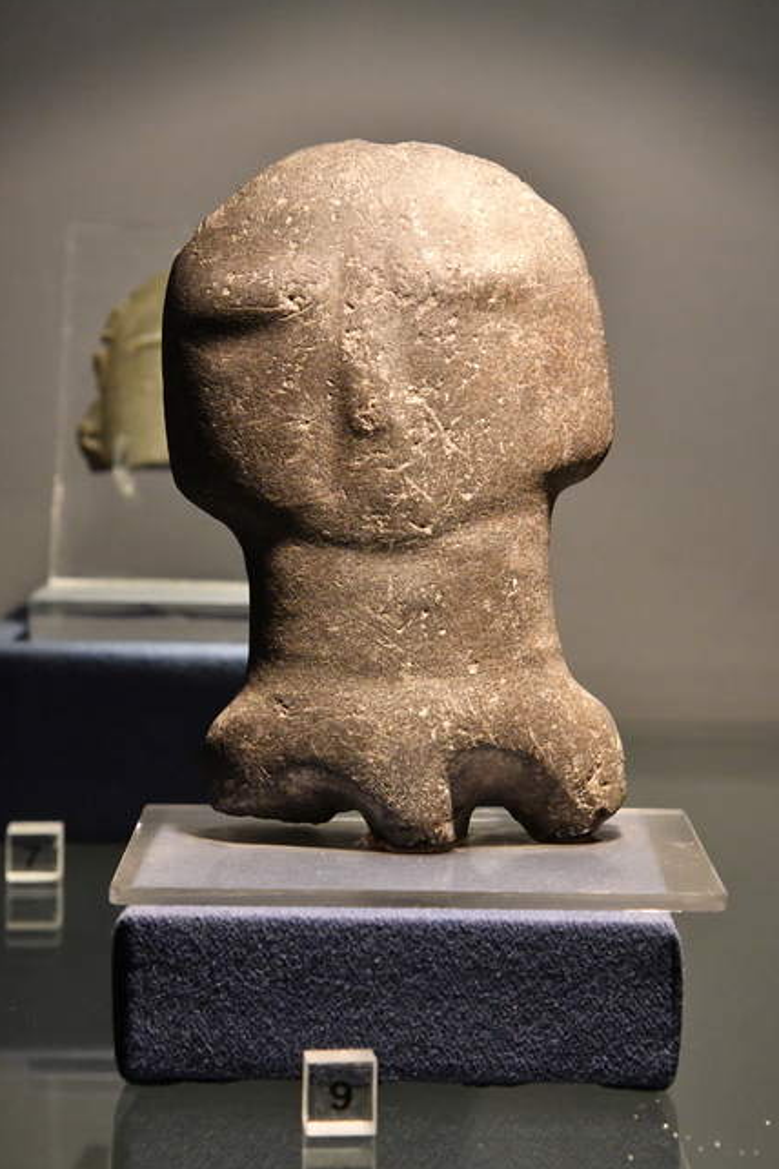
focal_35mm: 108
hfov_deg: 12.7
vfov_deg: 18.9
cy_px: 594
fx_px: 3505
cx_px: 395
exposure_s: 1/400
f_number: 10
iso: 6400
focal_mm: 70
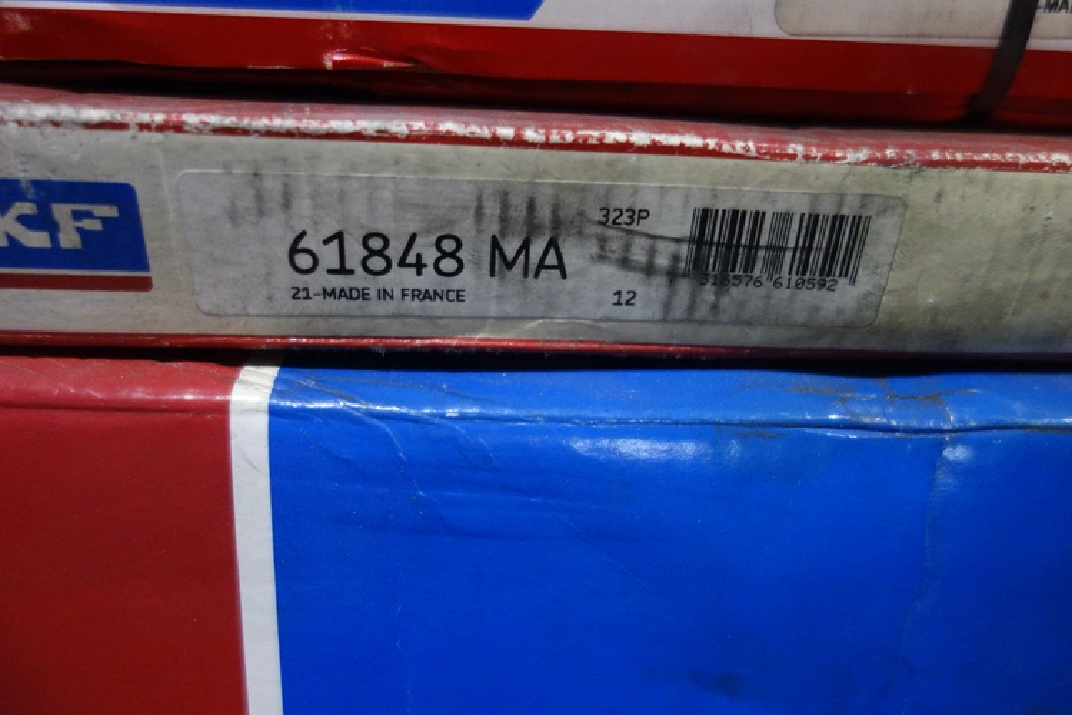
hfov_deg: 65.5
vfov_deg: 46.4
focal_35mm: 28
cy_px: 358
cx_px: 536
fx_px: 834
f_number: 1.8
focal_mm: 10.4
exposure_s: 1/250
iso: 1600
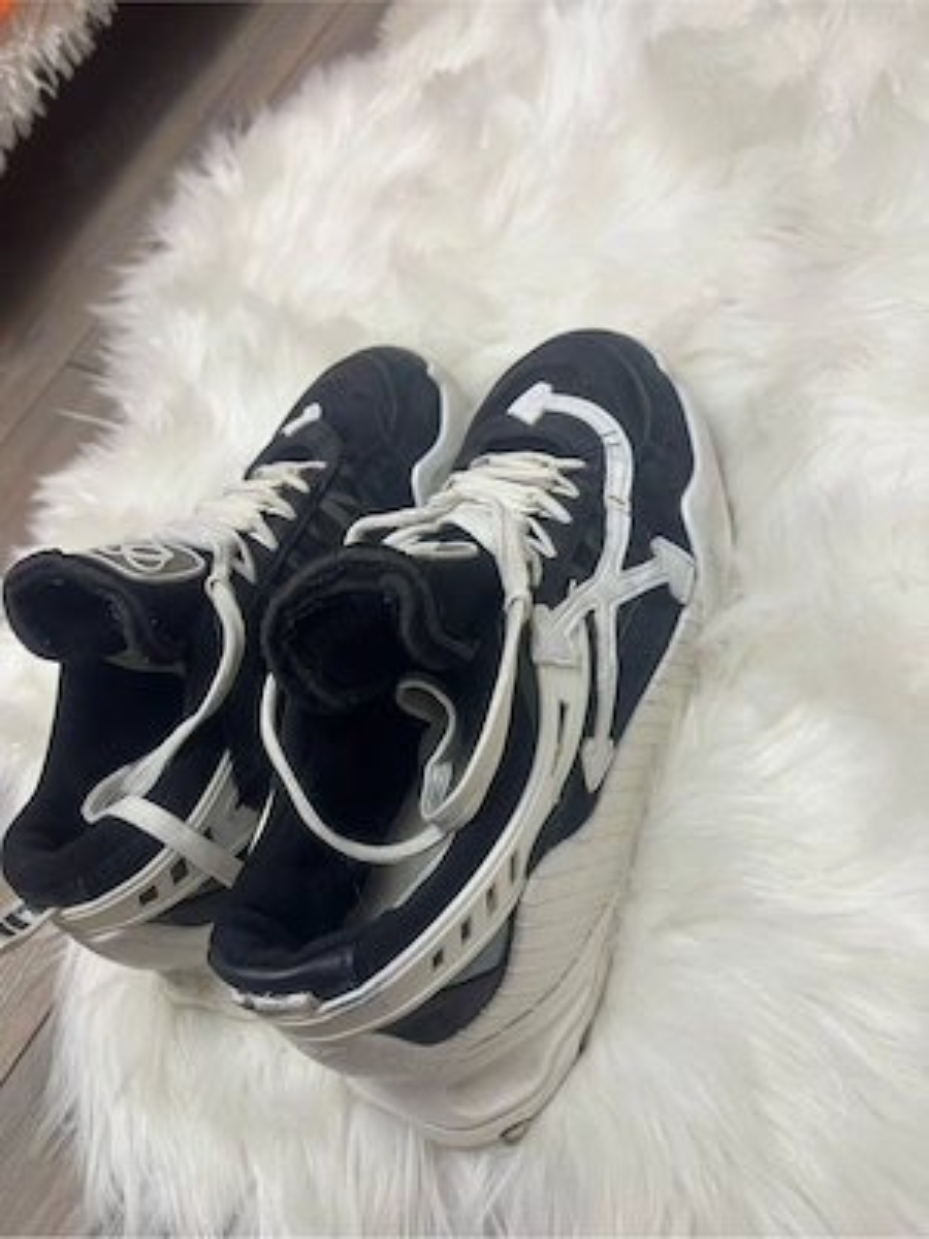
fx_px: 930
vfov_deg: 67.3
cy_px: 620
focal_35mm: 26
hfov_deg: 53.1
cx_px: 464
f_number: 1.6
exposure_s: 1/50
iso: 80
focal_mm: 5.1
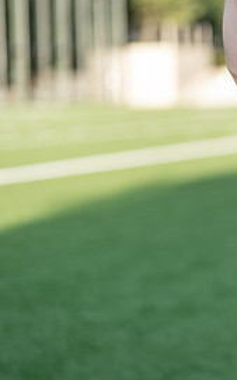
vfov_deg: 17.8
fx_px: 1211
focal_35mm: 117
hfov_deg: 10.8
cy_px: 157
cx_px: 339
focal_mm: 50
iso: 100
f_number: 1.2
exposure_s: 1/1250
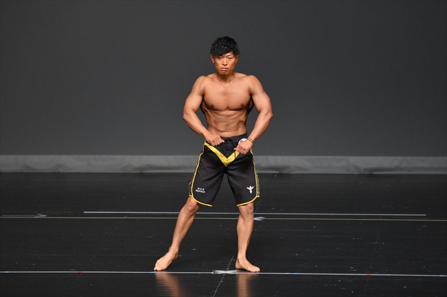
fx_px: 3909
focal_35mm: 315
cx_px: 224
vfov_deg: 4.4
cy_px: 148
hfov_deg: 6.5
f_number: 5.6
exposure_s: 1/400
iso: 2000
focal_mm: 210
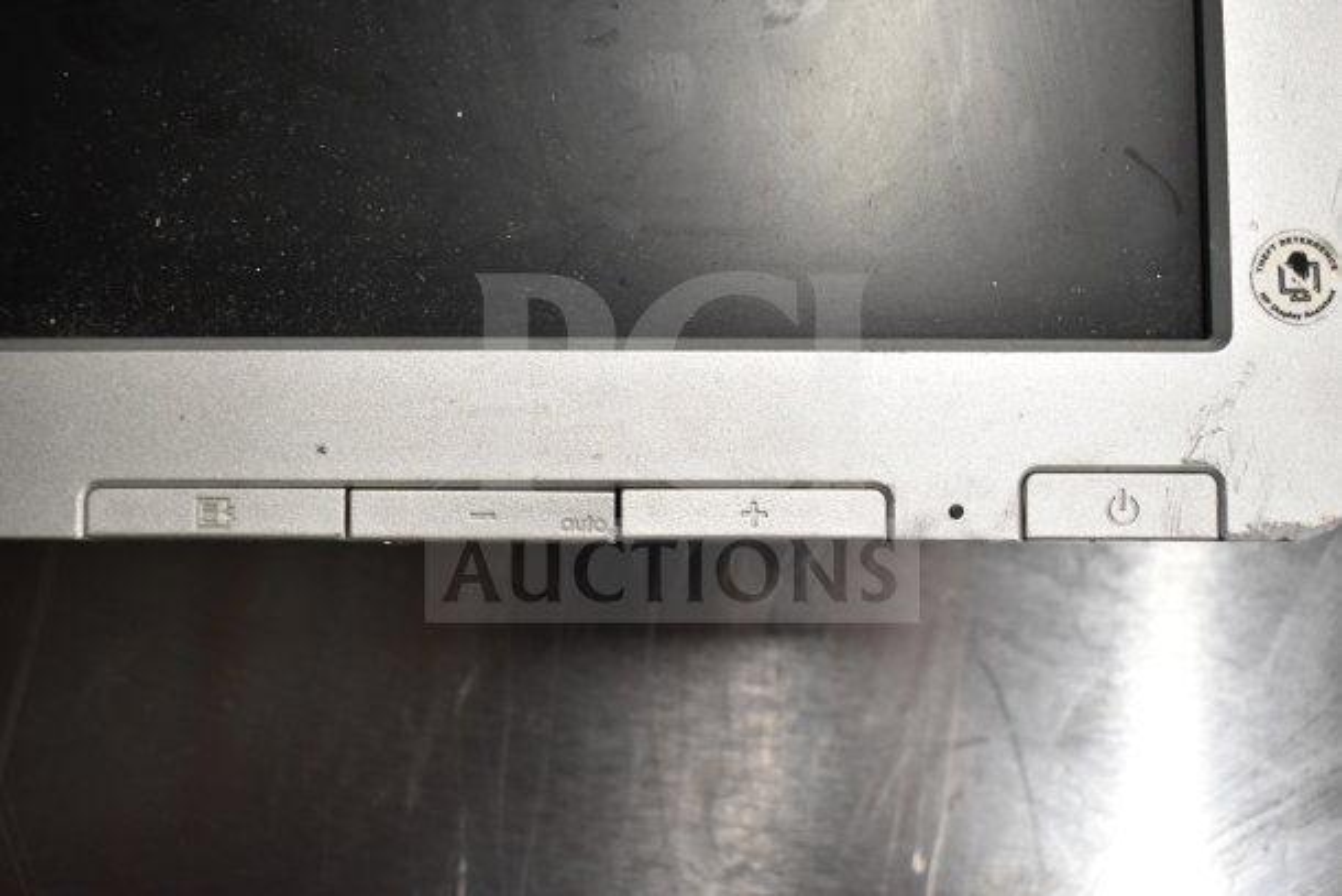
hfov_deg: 47.9
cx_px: 671
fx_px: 1510
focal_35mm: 40
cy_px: 448
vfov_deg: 33.0
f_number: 4
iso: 1400
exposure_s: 1/40
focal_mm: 27
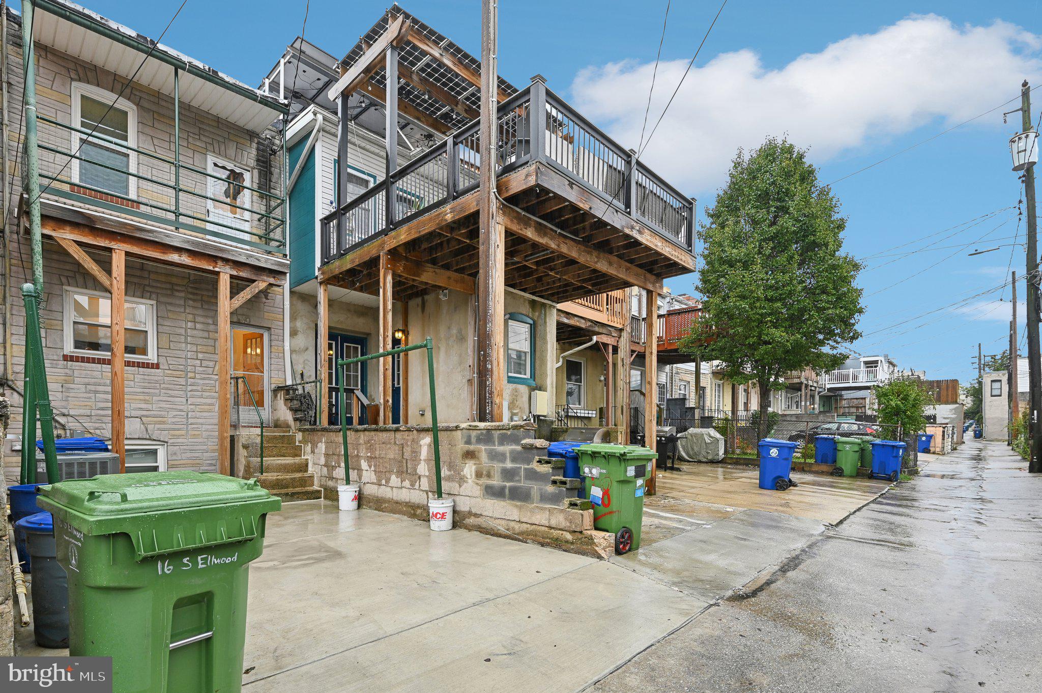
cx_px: 521
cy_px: 346
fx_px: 463
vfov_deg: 73.7
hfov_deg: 96.8
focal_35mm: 16
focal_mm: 16
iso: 160
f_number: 8
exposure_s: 1/15
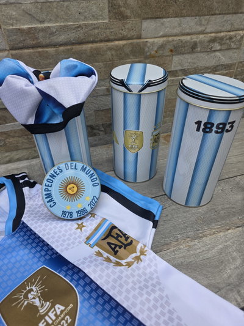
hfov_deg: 58.9
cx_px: 122
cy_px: 163
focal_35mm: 23
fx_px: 216
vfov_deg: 73.9
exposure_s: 1/359
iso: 25
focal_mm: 6.3
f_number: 1.7
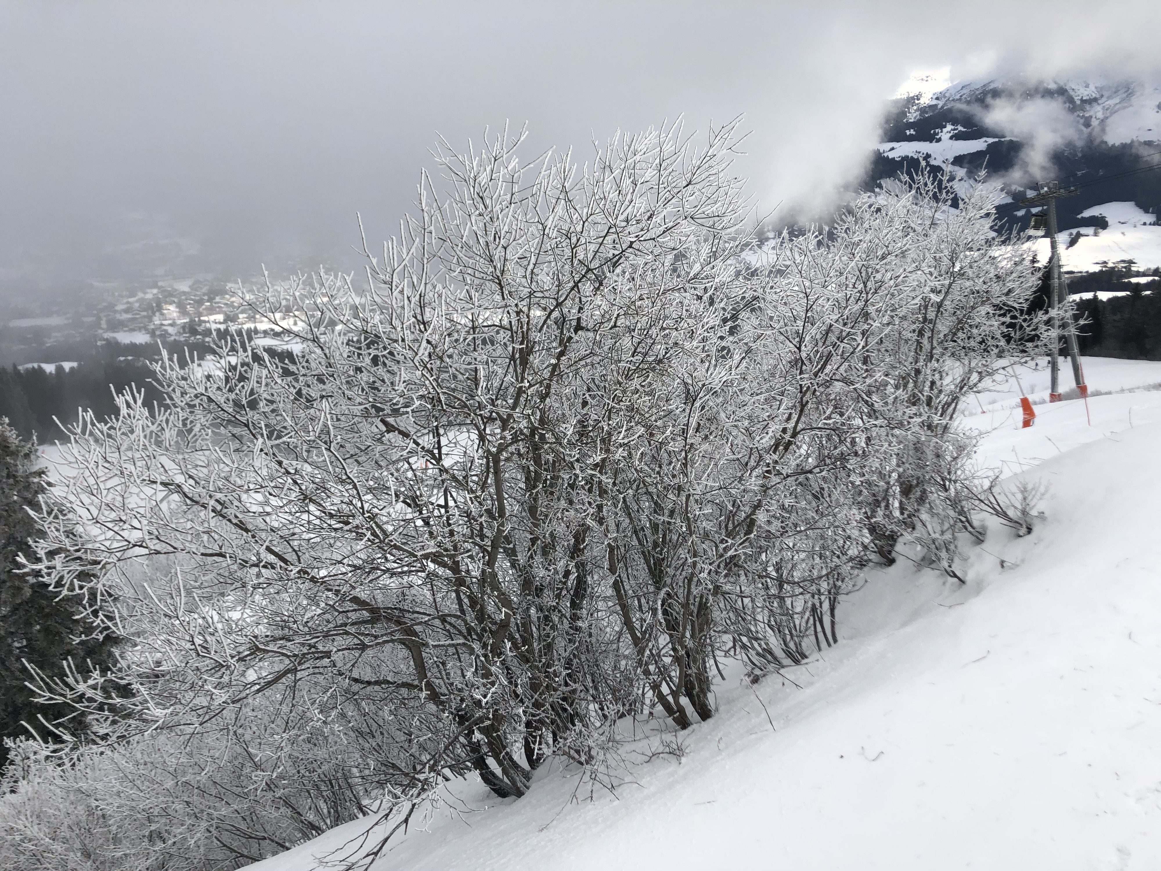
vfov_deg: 49.7
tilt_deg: -19.1
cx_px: 580
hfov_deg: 63.4
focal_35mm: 28
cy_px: 436
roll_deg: -0.7
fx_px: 939
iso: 20
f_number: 1.8
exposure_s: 1/1869
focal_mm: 4
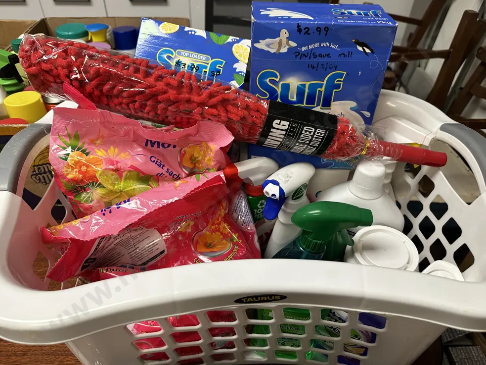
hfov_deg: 69.4
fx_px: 351
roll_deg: -2.2
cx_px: 246
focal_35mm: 25
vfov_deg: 54.9
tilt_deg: -41.5
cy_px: 184
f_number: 1.78
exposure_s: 1/100
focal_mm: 6.86
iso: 200
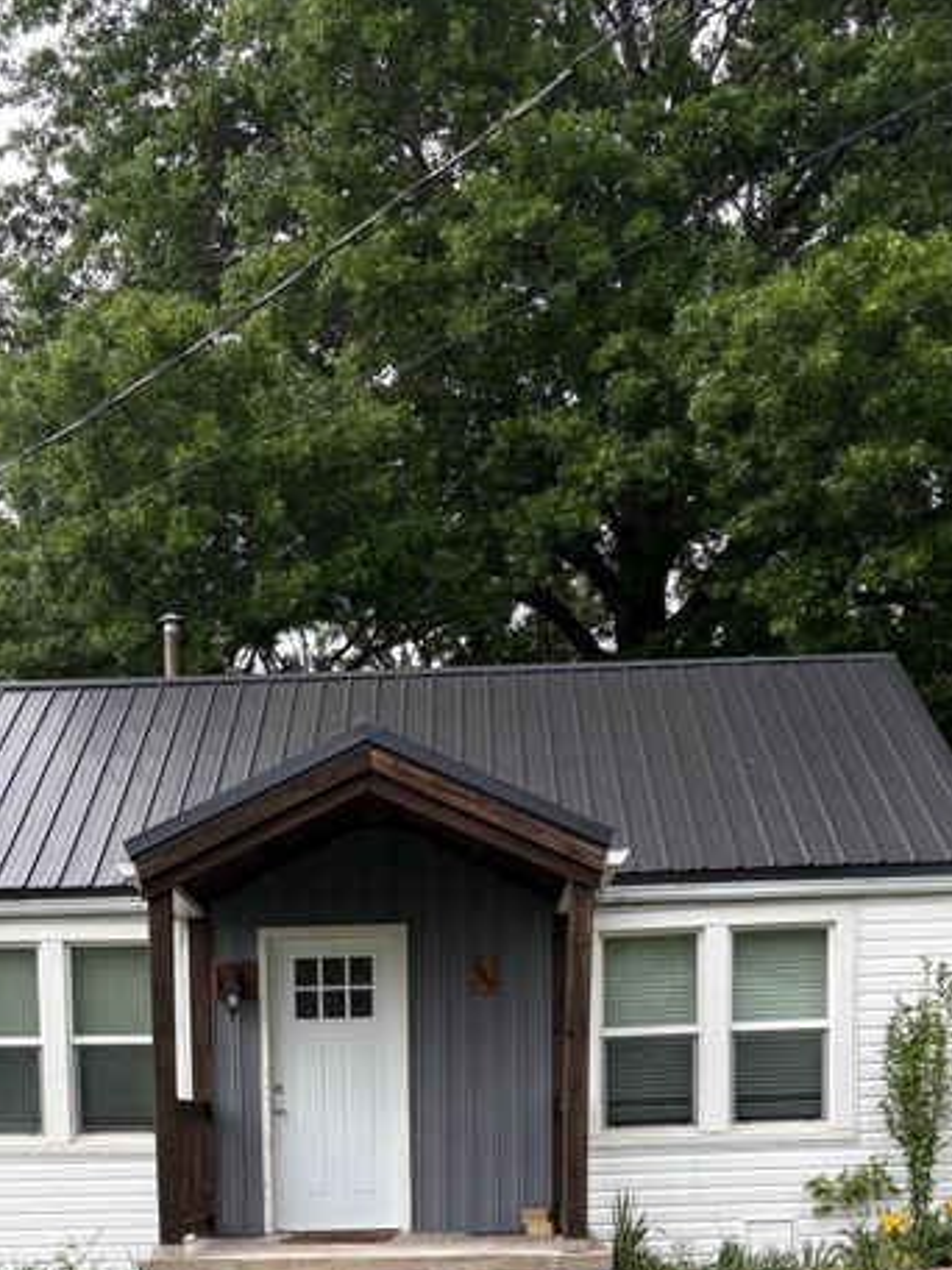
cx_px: 381
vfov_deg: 47.7
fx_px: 1393
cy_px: 904
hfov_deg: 37.6
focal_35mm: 38
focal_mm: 5.96
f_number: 1.6
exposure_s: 1/220
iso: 80
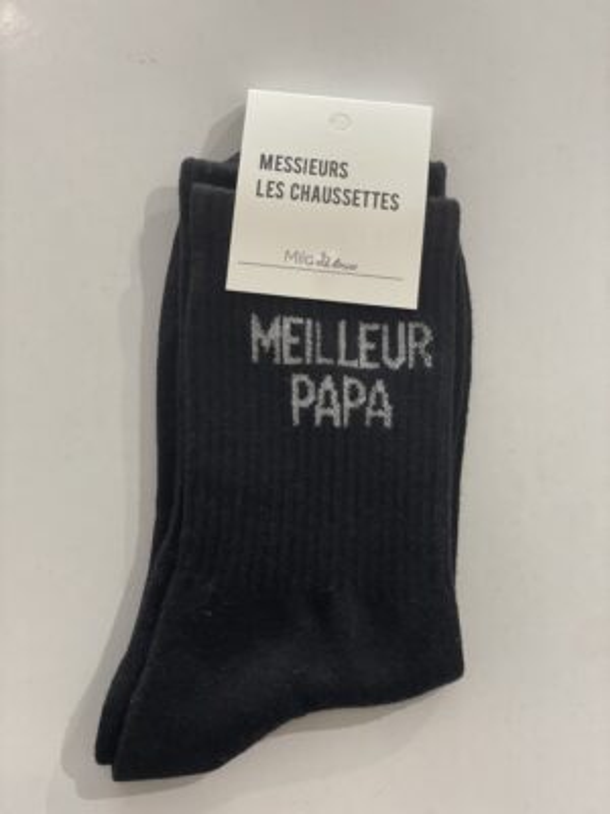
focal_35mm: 52
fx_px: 1222
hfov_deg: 28.0
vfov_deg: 36.8
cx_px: 305
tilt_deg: -79.0
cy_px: 407
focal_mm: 6
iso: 125
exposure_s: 1/33
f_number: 2
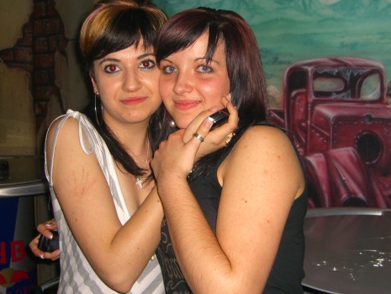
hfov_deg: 38.9
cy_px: 126
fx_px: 554
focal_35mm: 49
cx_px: 203
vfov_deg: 29.7
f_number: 2.8
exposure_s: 1/60
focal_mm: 7.9
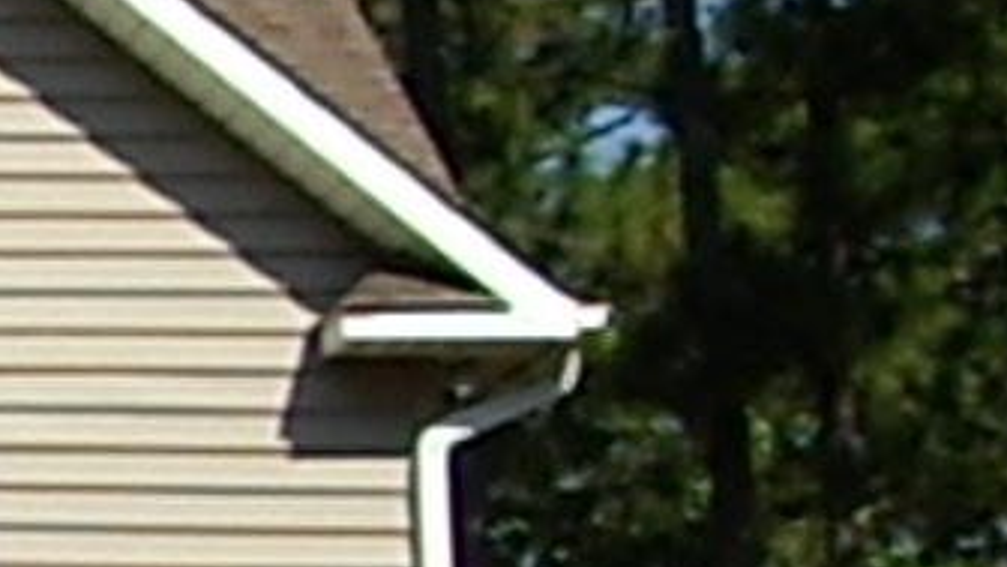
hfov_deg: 6.7
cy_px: 969
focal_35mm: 284
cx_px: -2218
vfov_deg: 4.2
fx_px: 7583
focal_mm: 6.2
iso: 50
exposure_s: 1/400
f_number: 4.3
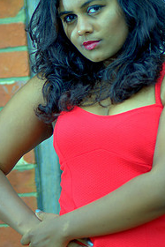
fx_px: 1655
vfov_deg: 8.5
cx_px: 94
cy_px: 59
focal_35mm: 241
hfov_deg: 5.7
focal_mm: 100
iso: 100
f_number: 2.8
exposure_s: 1/250
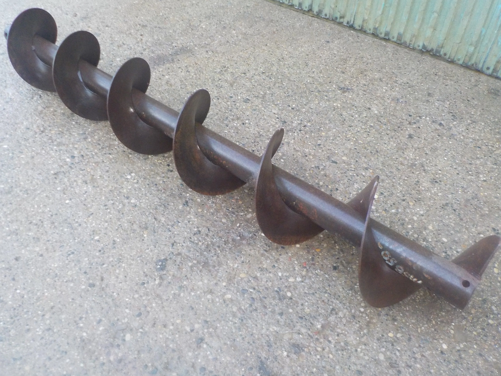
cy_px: 188
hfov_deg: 60.0
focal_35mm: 30
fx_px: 434
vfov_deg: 46.8
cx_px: 250
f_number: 3.3
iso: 400
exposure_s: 1/25
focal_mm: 4.1
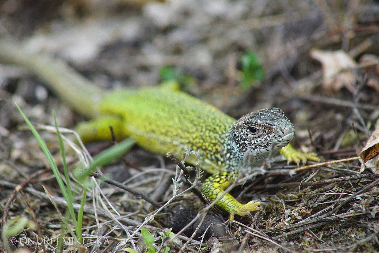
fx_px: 4741
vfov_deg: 3.1
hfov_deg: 4.6
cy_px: 126
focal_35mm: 450
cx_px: 190
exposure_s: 1/160
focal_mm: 300
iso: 800
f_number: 8
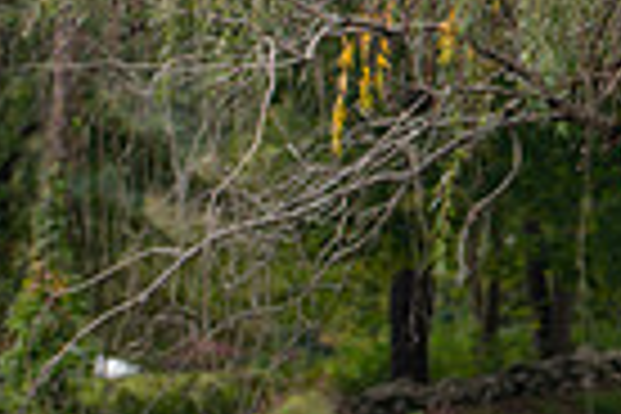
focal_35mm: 329
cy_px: 22
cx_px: 1017
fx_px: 5675
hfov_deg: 6.2
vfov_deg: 4.2
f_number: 3.2
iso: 50
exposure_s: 1/125
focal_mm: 75
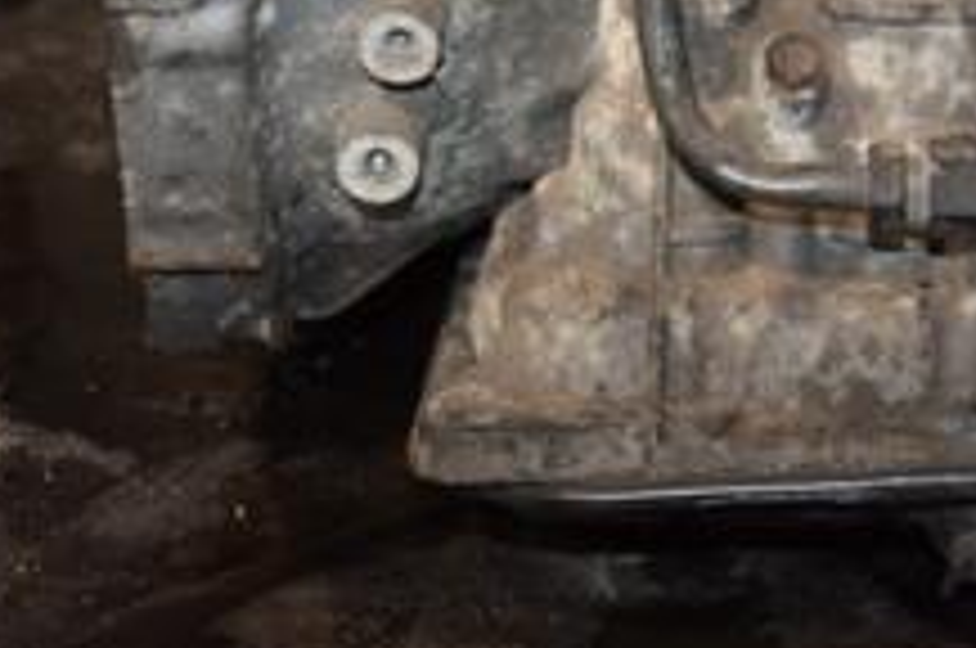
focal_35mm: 133
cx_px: 855
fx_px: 3600
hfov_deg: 15.3
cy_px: -220
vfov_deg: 10.1
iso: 800
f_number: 5
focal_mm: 32
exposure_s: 1/60
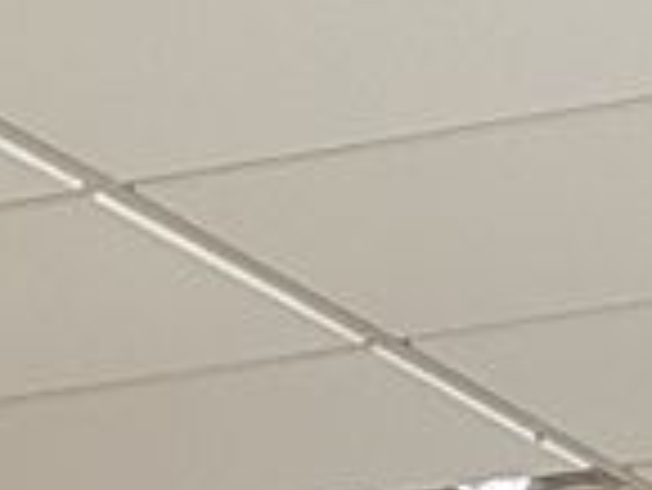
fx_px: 3751
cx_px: -787
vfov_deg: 6.6
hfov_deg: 9.1
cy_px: 1585
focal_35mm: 199
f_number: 1.7
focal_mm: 4.2
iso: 64
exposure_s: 1/100
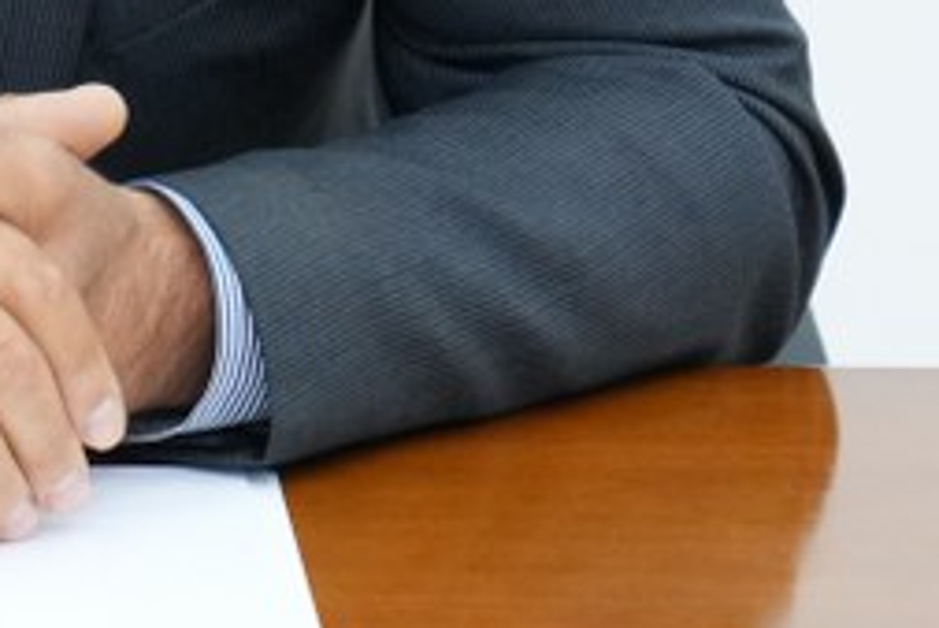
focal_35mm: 413
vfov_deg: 3.3
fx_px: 10778
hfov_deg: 5.0
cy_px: -437
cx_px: -457
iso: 2000
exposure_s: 1/200
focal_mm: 68
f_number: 4
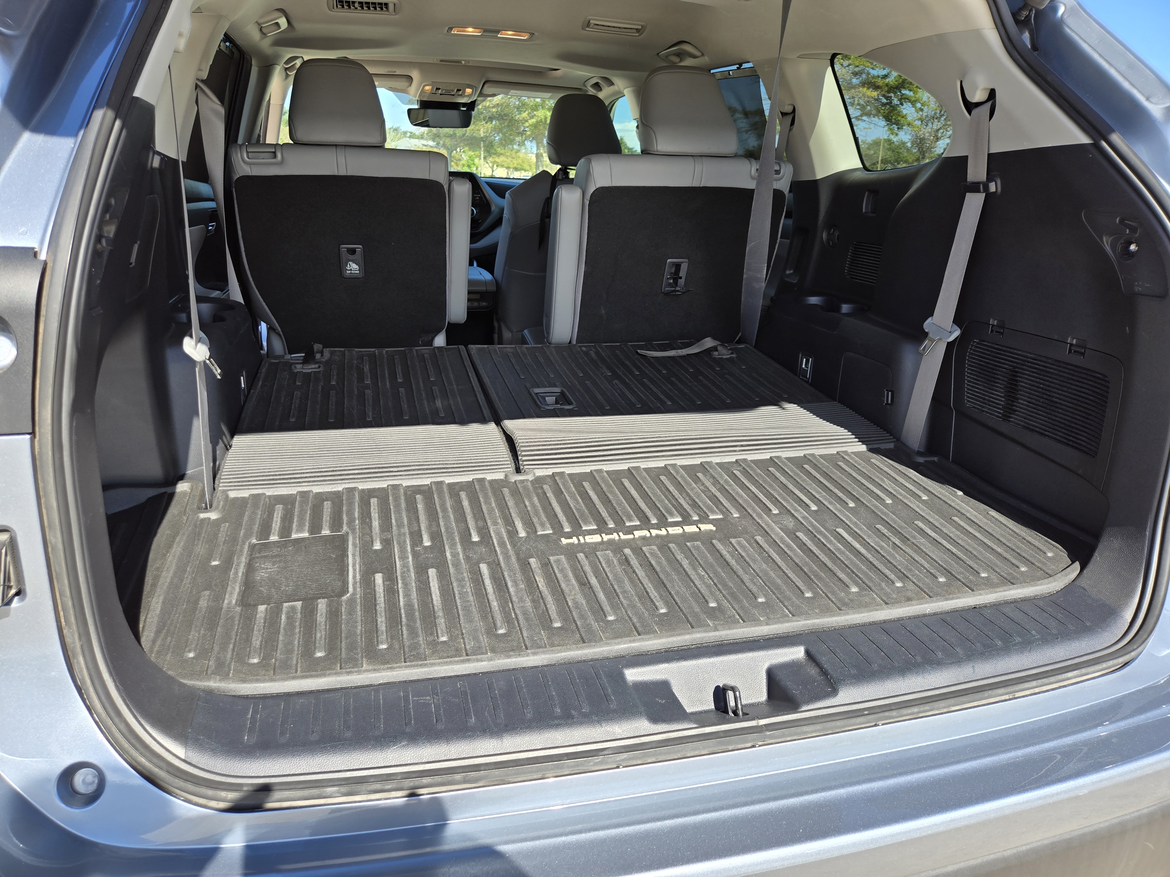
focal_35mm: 23
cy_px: 438
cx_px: 585
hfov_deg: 73.9
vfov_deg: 58.9
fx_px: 777
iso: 25
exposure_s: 1/541
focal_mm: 5.4
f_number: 1.8
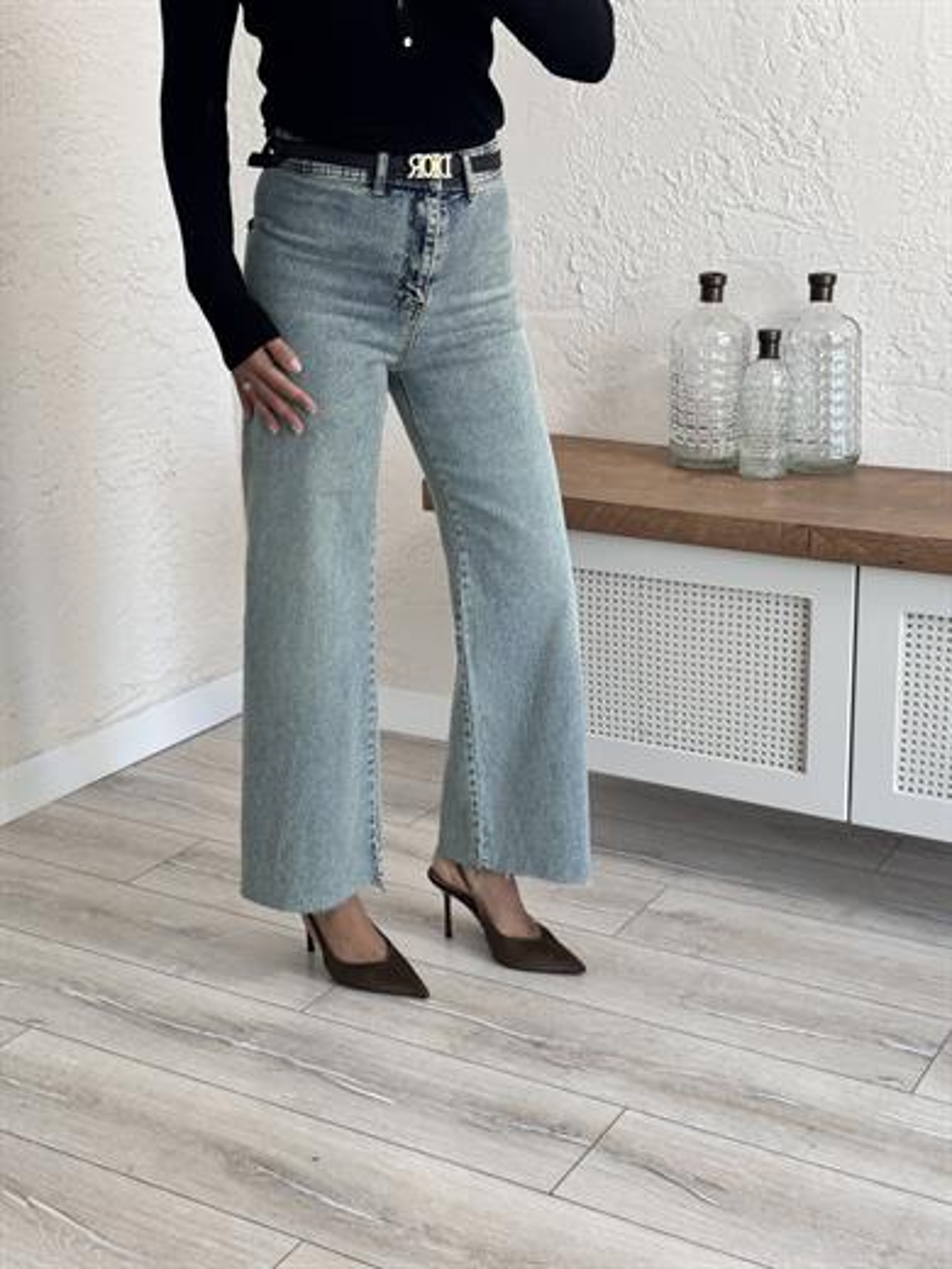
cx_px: 476
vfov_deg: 39.7
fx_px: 1760
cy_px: 634
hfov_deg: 30.3
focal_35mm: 48
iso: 64
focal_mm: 6.76
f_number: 1.78
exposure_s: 1/124
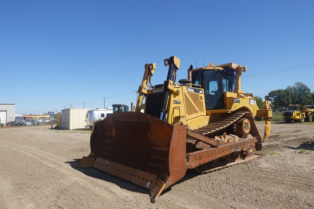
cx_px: 157
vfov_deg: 53.1
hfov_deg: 73.8
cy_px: 104
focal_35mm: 24
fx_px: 209
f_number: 5.6
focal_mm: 9.4
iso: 125
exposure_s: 1/640
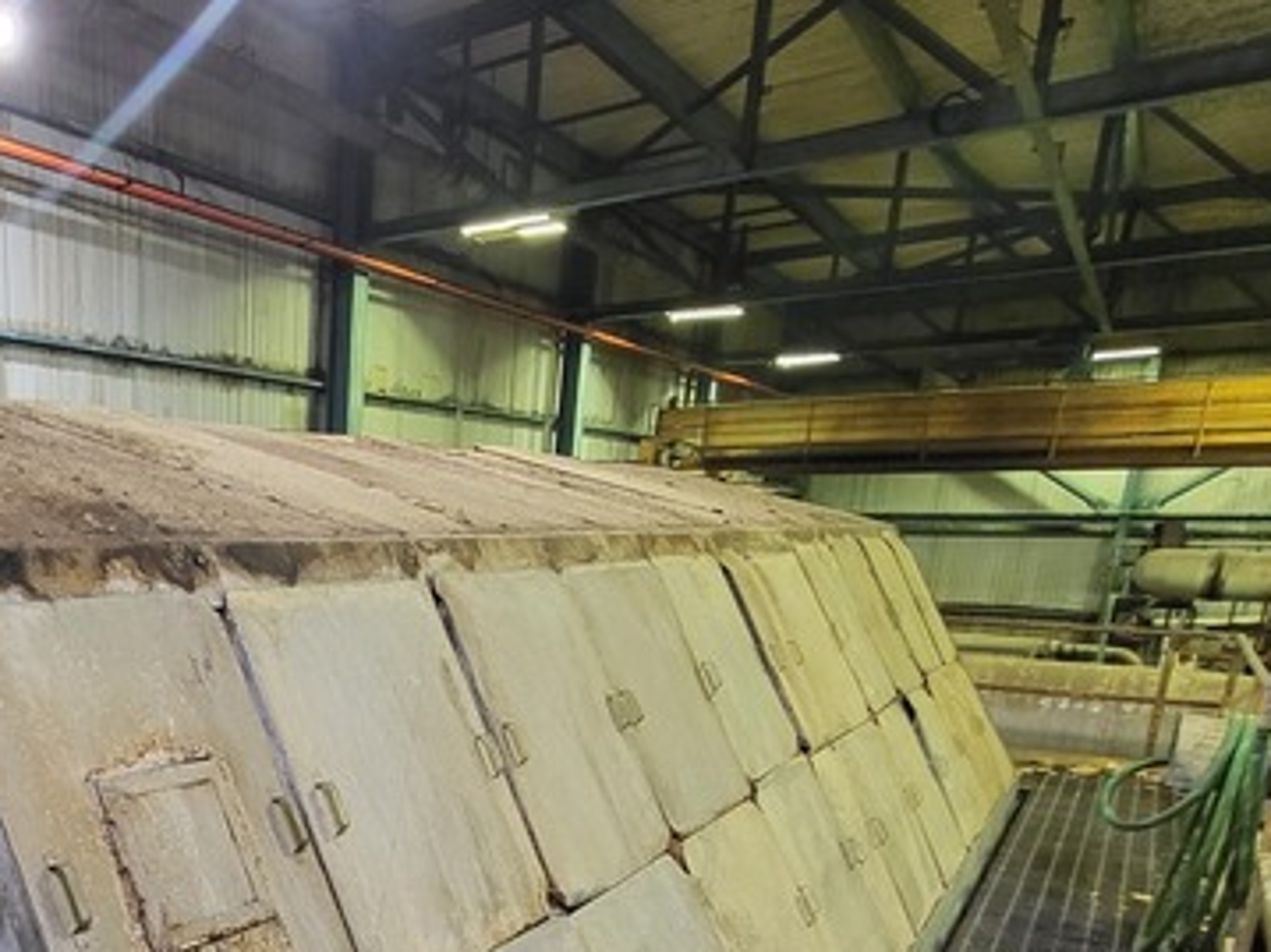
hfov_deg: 55.5
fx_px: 1064
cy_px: 807
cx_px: 188
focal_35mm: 29
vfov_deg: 44.9
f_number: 2.2
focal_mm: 1.74
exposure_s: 1/40
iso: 320
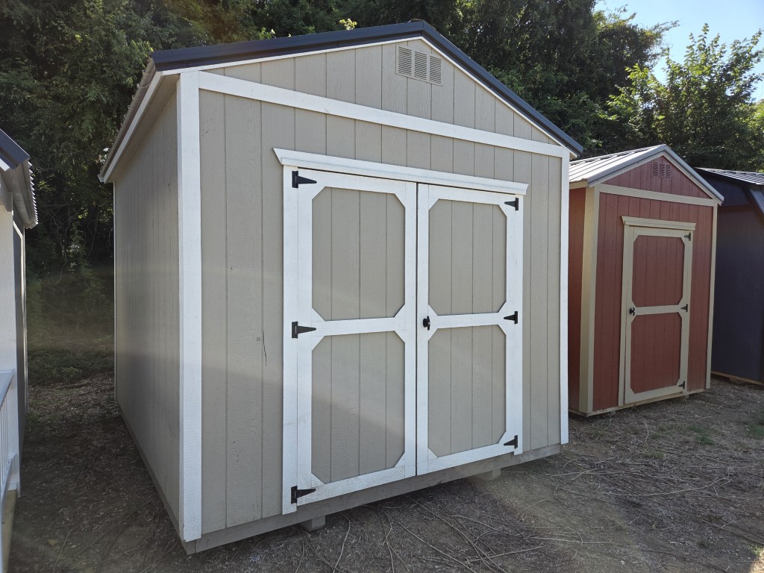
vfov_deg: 58.9
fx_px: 508
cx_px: 382
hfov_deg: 73.9
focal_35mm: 23
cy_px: 286
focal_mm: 5.4
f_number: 1.8
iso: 80
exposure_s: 1/1899
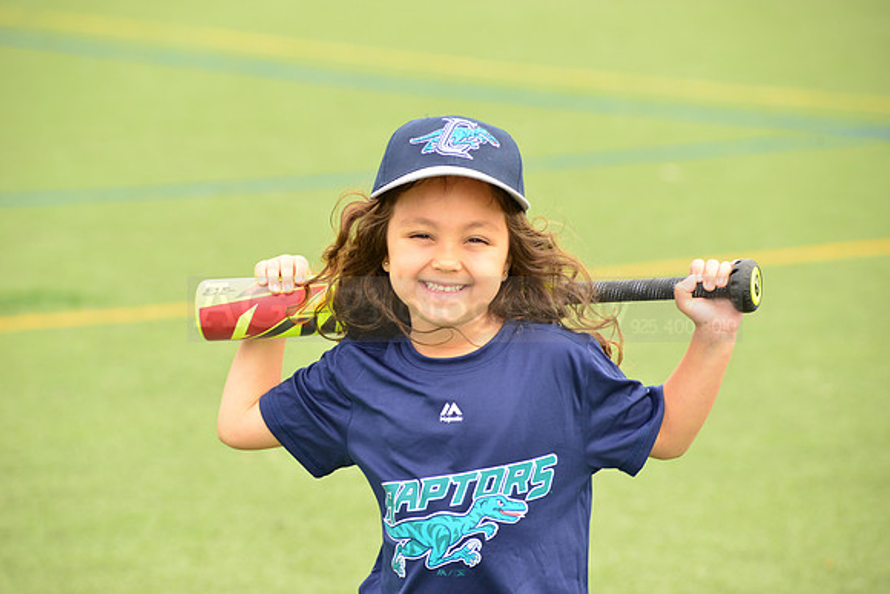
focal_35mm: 200
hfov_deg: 10.3
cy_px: 297
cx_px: 445
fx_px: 4945
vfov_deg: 6.9
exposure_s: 1/200
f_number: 8
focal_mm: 200
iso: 250
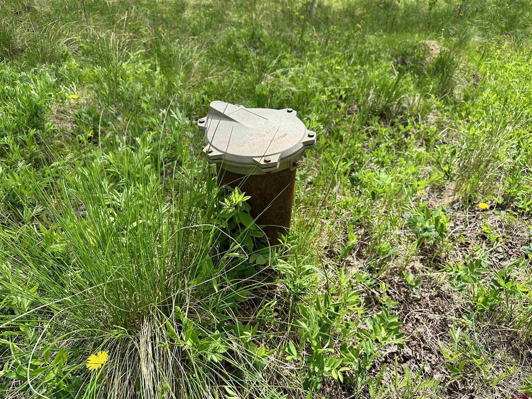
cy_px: 200
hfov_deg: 71.6
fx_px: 369
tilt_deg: -37.8
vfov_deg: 56.8
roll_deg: -1.7
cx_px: 266
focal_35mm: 24
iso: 80
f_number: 1.78
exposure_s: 1/1433
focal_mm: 6.86
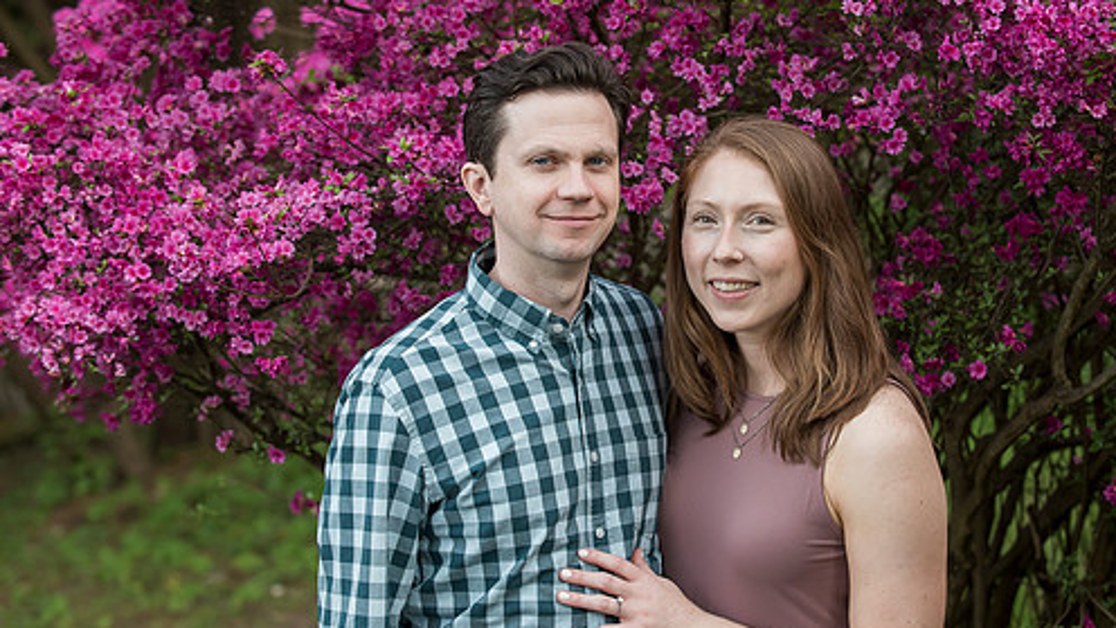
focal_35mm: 98
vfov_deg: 12.4
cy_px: 285
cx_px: 616
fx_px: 2900
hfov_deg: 21.8
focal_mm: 80
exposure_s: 1/250
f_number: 4
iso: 1250
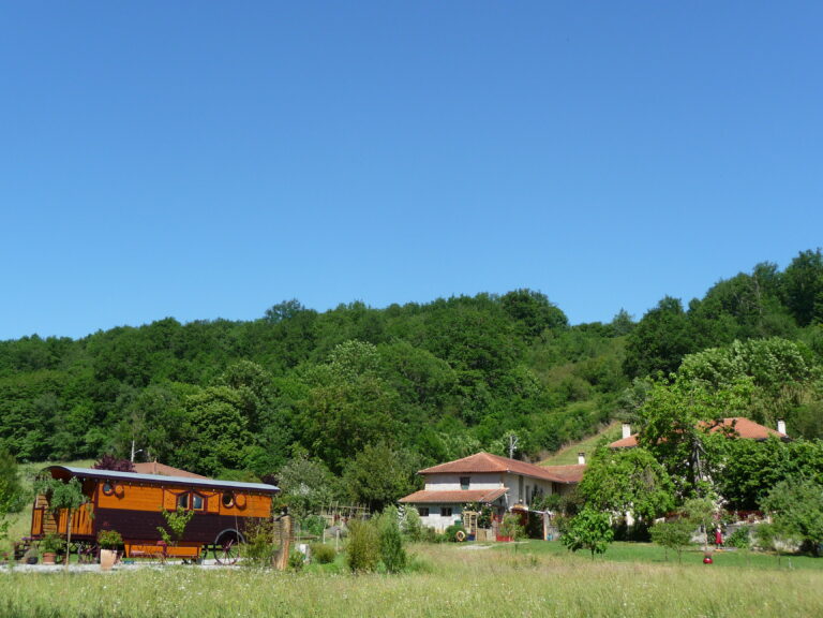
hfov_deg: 42.1
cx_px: 412
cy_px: 309
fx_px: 1070
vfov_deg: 32.2
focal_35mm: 45
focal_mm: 7.6
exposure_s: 1/500
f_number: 4.1
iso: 100
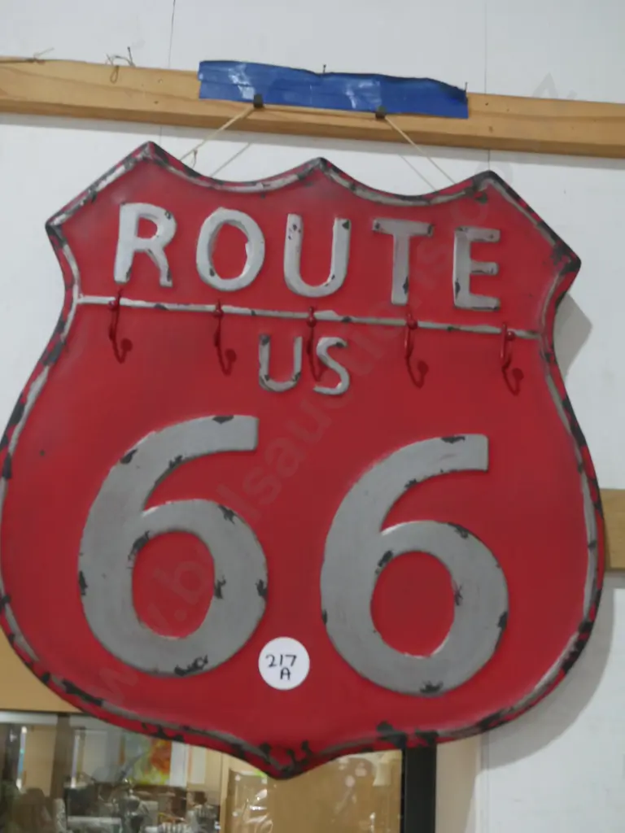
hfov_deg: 29.1
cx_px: 312
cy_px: 416
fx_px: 1204
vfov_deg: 38.2
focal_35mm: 50
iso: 2500
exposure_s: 1/60
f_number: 5.3
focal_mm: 25
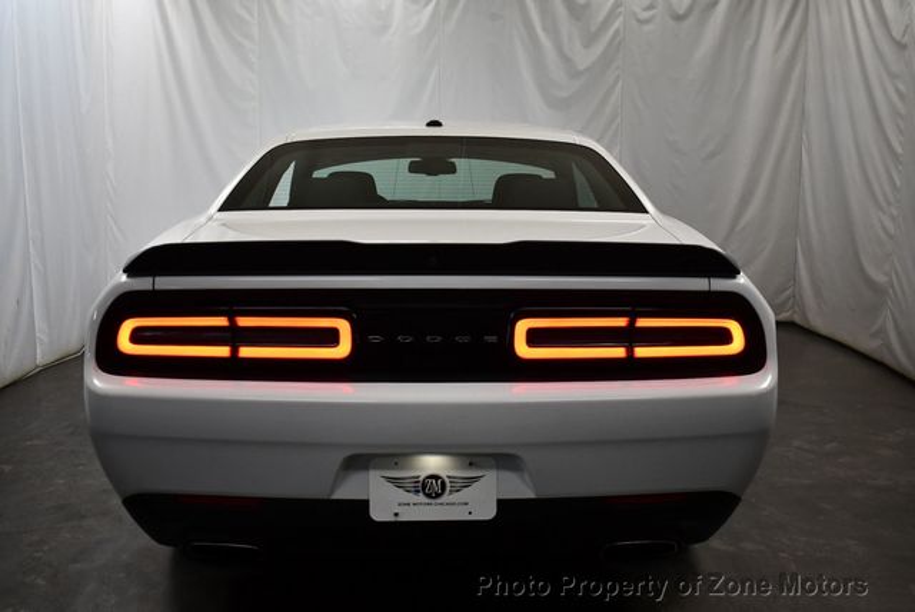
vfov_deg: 36.9
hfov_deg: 53.1
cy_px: 306
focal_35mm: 36
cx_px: 458
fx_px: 916
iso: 720
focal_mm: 18
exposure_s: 1/250
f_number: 3.5
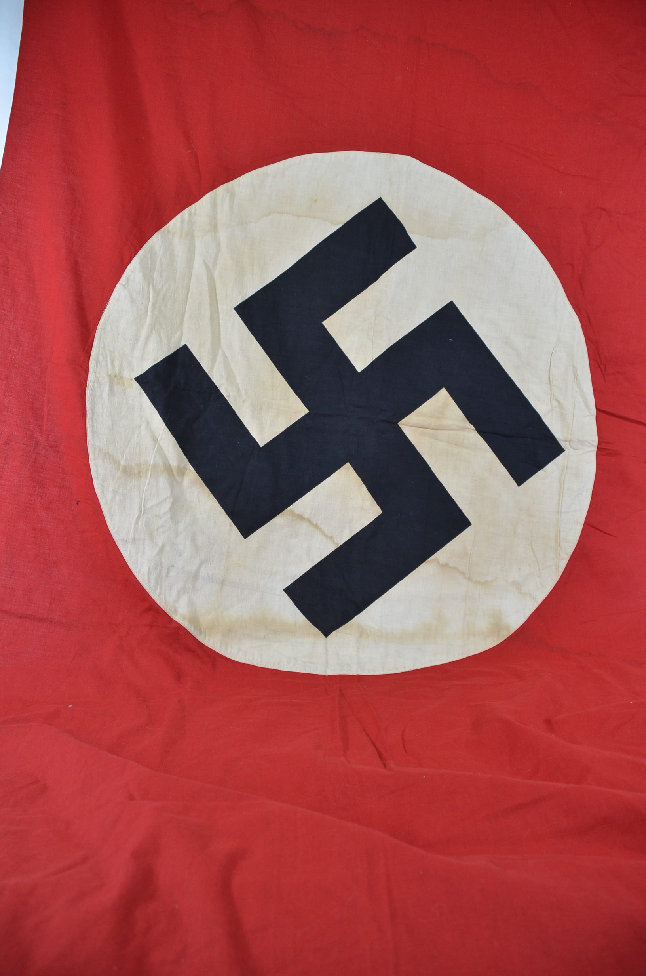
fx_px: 730
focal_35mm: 27
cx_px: 323
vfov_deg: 67.5
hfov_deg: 47.7
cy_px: 488
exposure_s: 1/60
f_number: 4
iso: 450
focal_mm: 18
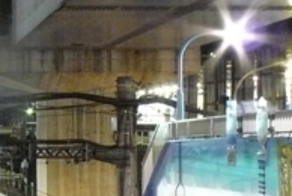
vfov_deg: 8.2
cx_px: -32
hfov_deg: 12.1
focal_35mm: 167
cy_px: 142
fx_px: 1357
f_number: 7.1
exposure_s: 1.6
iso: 400
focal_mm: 7.1
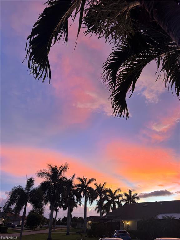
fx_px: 166
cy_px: 120
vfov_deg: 71.6
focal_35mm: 24
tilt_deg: +30.8
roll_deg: -1.7
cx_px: 90
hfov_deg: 56.8
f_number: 1.78
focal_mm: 6.76
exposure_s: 1/106
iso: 200
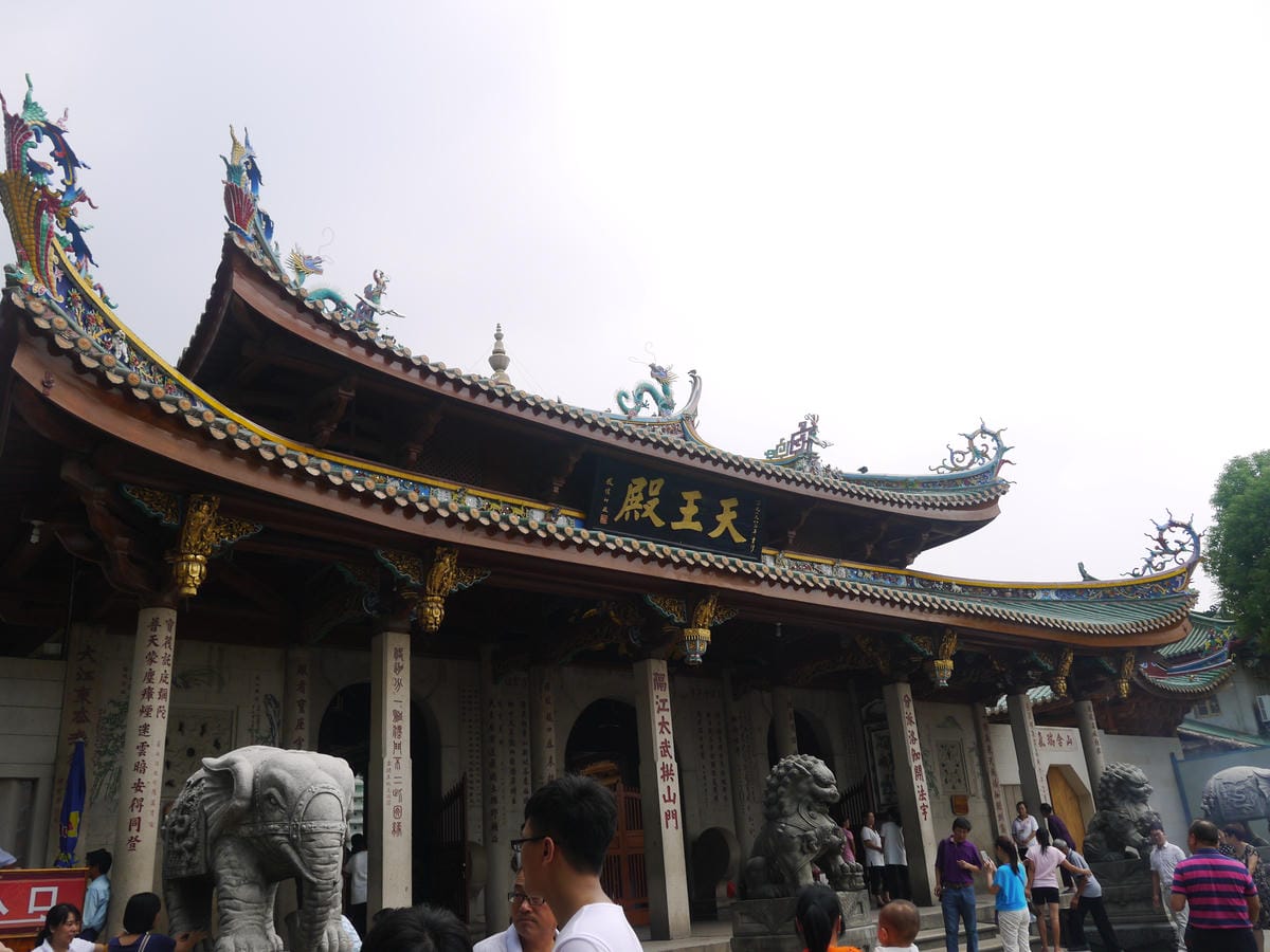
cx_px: 635
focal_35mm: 28
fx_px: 1027
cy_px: 476
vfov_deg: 49.7
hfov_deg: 63.4
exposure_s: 1/400
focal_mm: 14
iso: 160
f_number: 7.1
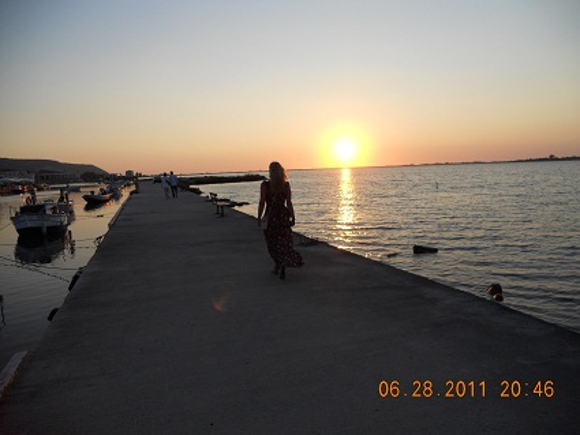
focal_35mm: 27
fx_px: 453
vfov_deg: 51.4
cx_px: 290
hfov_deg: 65.3
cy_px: 218
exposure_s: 1/400
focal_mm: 4.9
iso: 80
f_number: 3.2
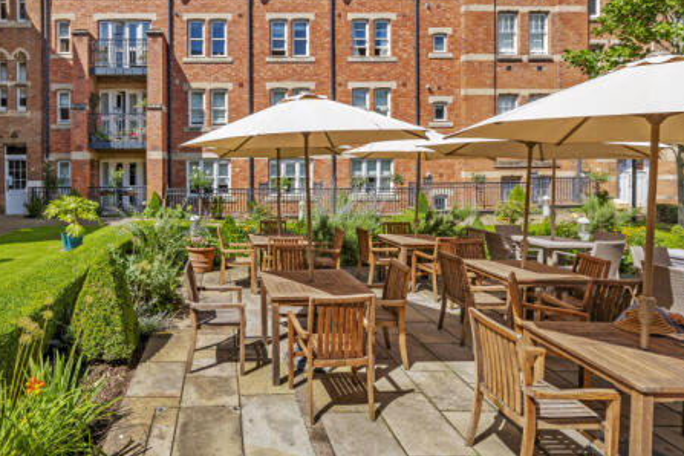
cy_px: 166
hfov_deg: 76.1
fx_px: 418
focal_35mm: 22
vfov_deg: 56.4
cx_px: 229
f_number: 11
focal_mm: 14
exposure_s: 1/400
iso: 400
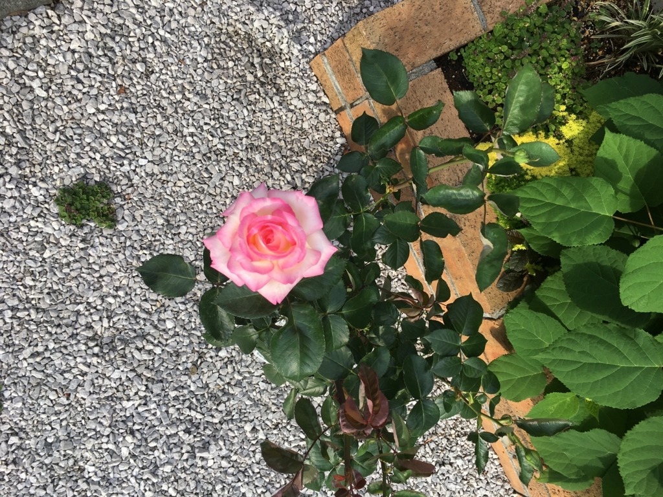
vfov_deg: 48.2
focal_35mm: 29
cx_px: 332
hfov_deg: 61.7
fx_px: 555
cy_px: 248
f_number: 2.2
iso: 25
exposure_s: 1/324
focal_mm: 4.15
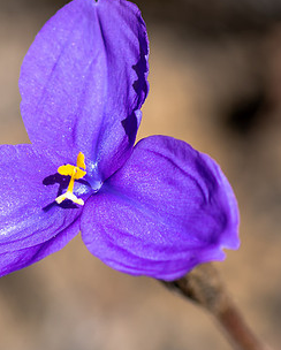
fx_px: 3517
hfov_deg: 4.6
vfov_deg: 5.7
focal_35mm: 339
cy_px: 185
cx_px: 111
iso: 200
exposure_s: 1/2000
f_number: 5
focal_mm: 105
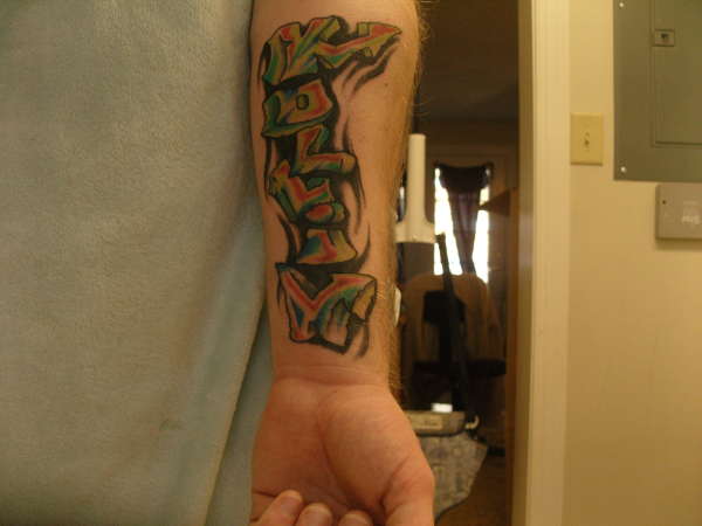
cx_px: 351
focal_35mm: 38
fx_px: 771
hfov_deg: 49.0
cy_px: 263
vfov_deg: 37.7
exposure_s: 1/40
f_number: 2.8
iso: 200
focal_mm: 7.8
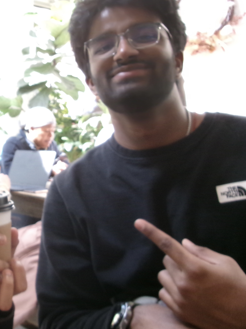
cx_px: 123
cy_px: 151
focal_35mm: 36
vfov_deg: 51.3
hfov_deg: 39.7
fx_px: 341
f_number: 3.9
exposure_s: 1/34
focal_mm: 5.1
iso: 269
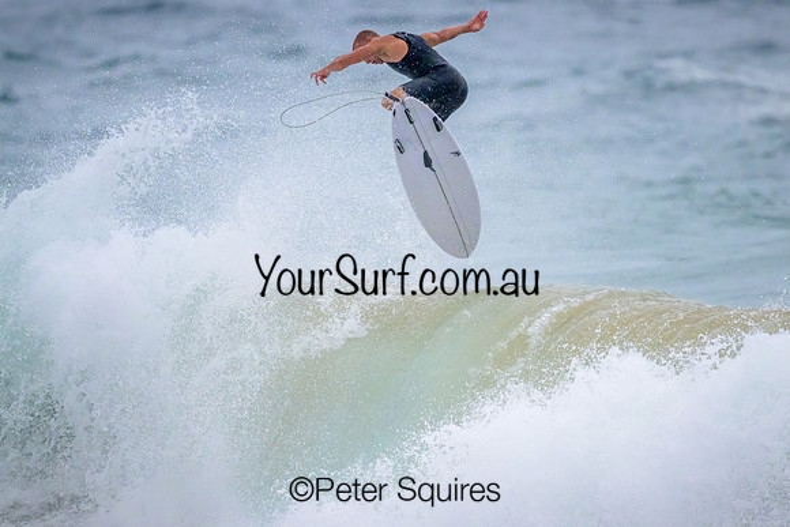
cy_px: 249
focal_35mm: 972
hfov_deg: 2.1
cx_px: 447
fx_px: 21327
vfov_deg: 1.4
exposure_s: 1/2000
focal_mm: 800
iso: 3600
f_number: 6.3
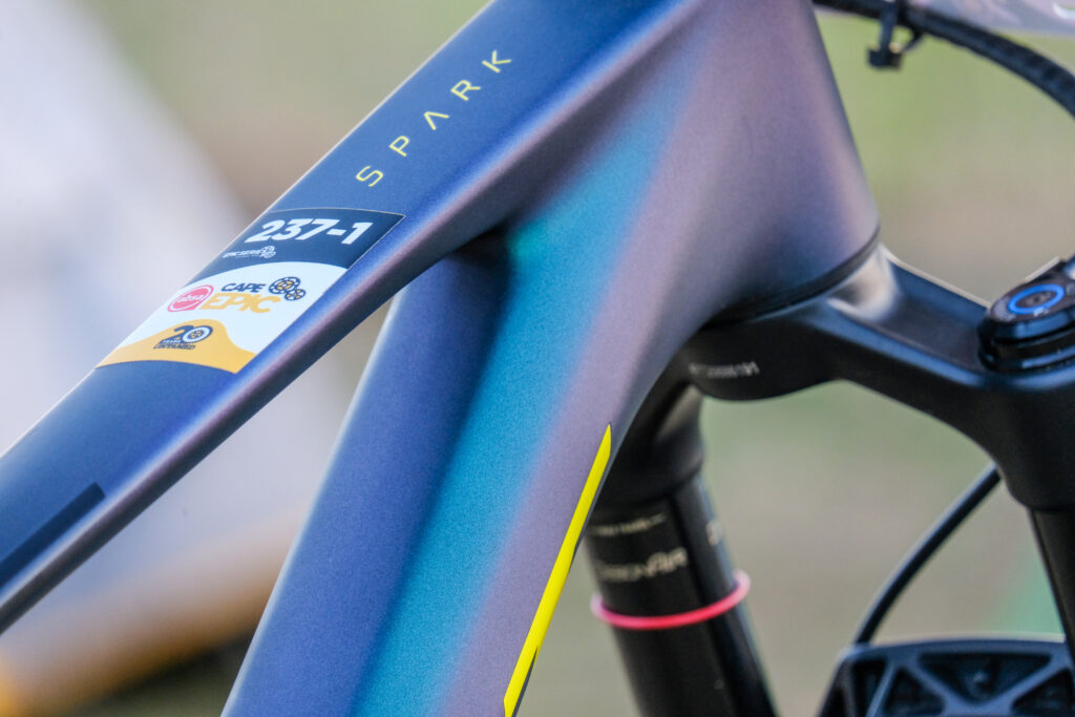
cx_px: 538
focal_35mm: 345
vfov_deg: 4.0
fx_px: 10303
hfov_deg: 6.0
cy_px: 358
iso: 1250
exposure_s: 1/125
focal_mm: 230
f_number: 6.7
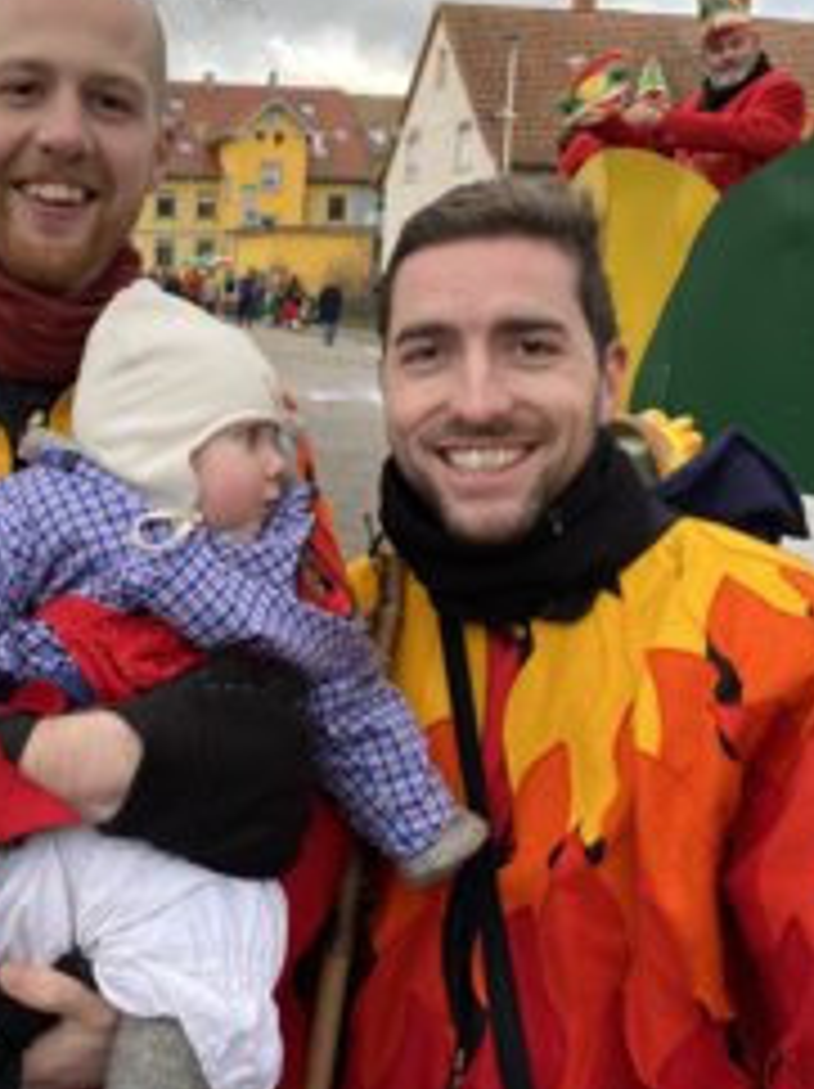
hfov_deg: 32.2
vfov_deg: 43.9
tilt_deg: -8.8
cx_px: 117
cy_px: 500
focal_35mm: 43
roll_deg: -1.7
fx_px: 1351
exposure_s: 1/121
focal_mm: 4.25
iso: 50
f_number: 1.8
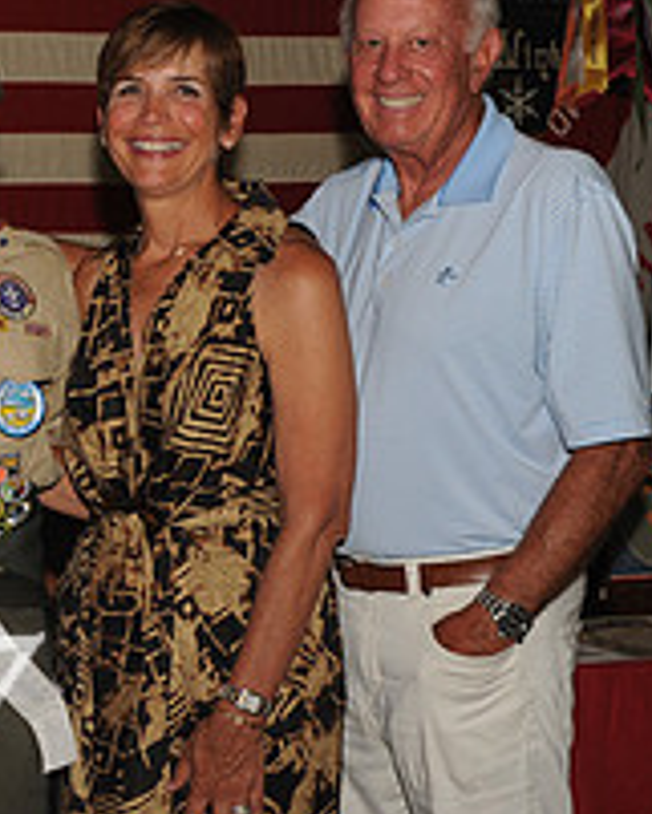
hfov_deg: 14.4
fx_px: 2483
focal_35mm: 103
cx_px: -190
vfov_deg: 18.6
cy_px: 454
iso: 250
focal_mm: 38
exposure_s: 1/100
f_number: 5.6
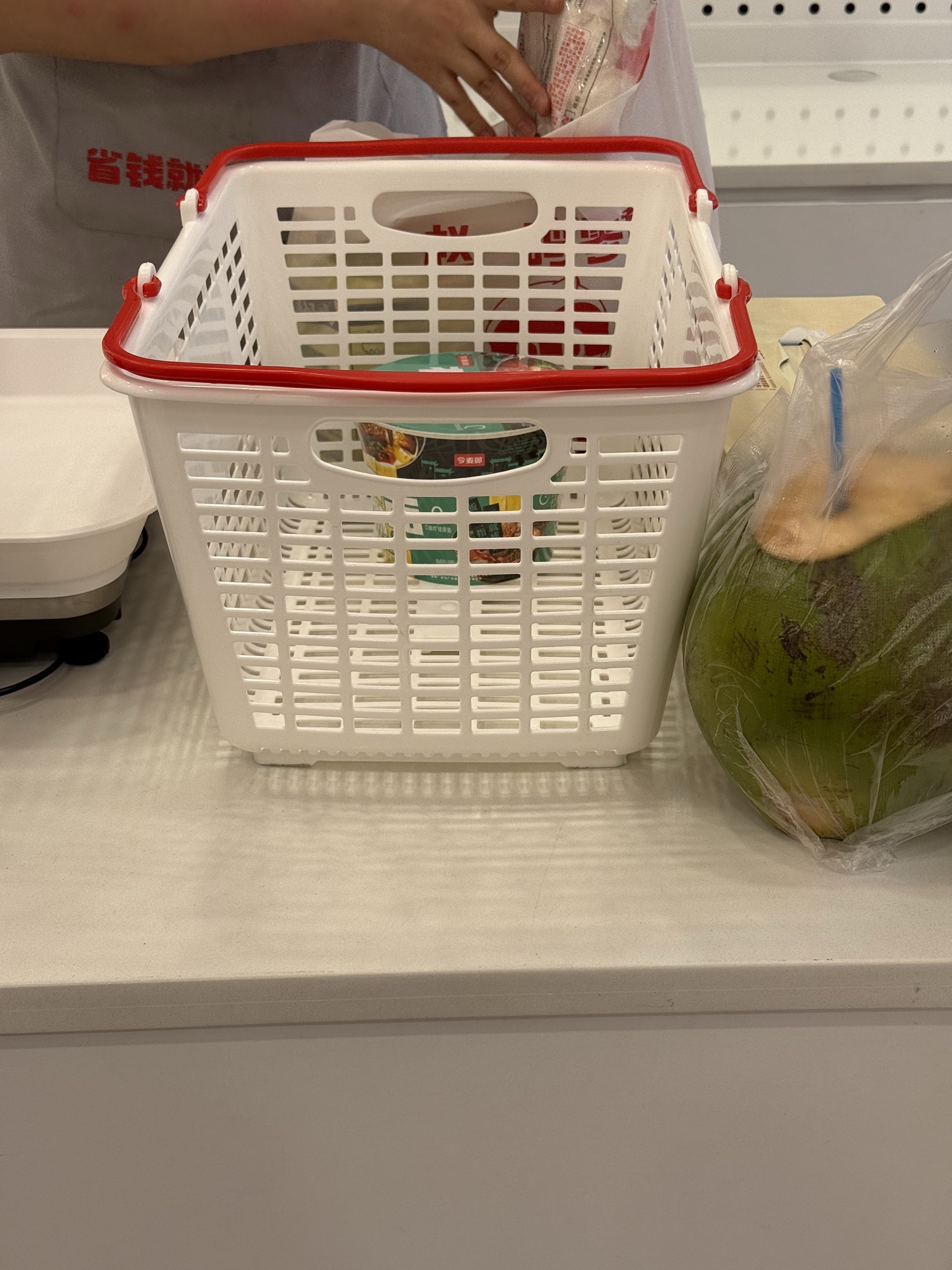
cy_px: 635
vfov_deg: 39.7
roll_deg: -0.9
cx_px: 476
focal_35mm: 48
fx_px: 1760
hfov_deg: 30.3
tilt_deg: -28.5
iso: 64
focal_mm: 6.76
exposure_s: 1/439
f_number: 1.78
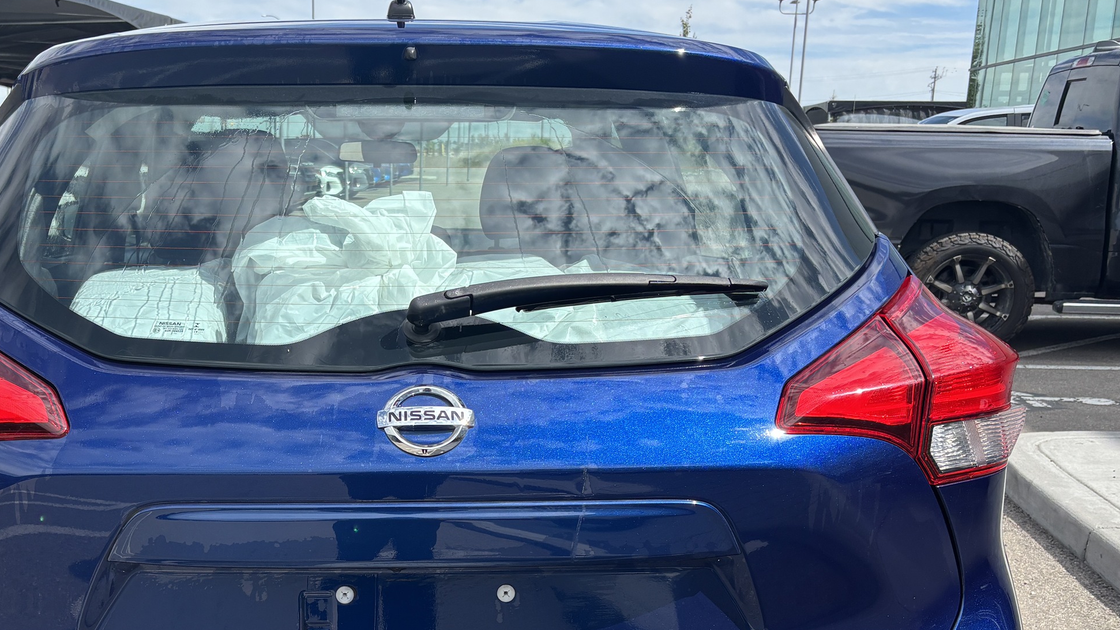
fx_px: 1247
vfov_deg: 27.9
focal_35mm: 42
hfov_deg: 47.9
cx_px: 418
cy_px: 476
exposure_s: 1/1616
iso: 50
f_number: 1.6
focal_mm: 5.96
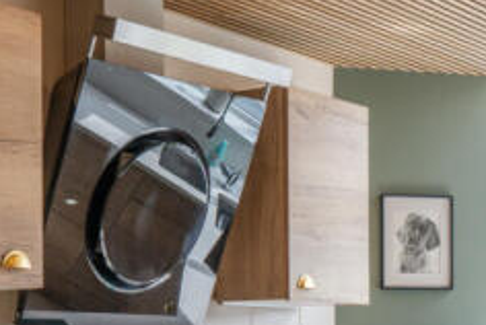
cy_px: 361
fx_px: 1311
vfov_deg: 13.8
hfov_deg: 20.9
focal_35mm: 97
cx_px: 357
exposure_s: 1/320
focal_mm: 35
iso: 200
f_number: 4
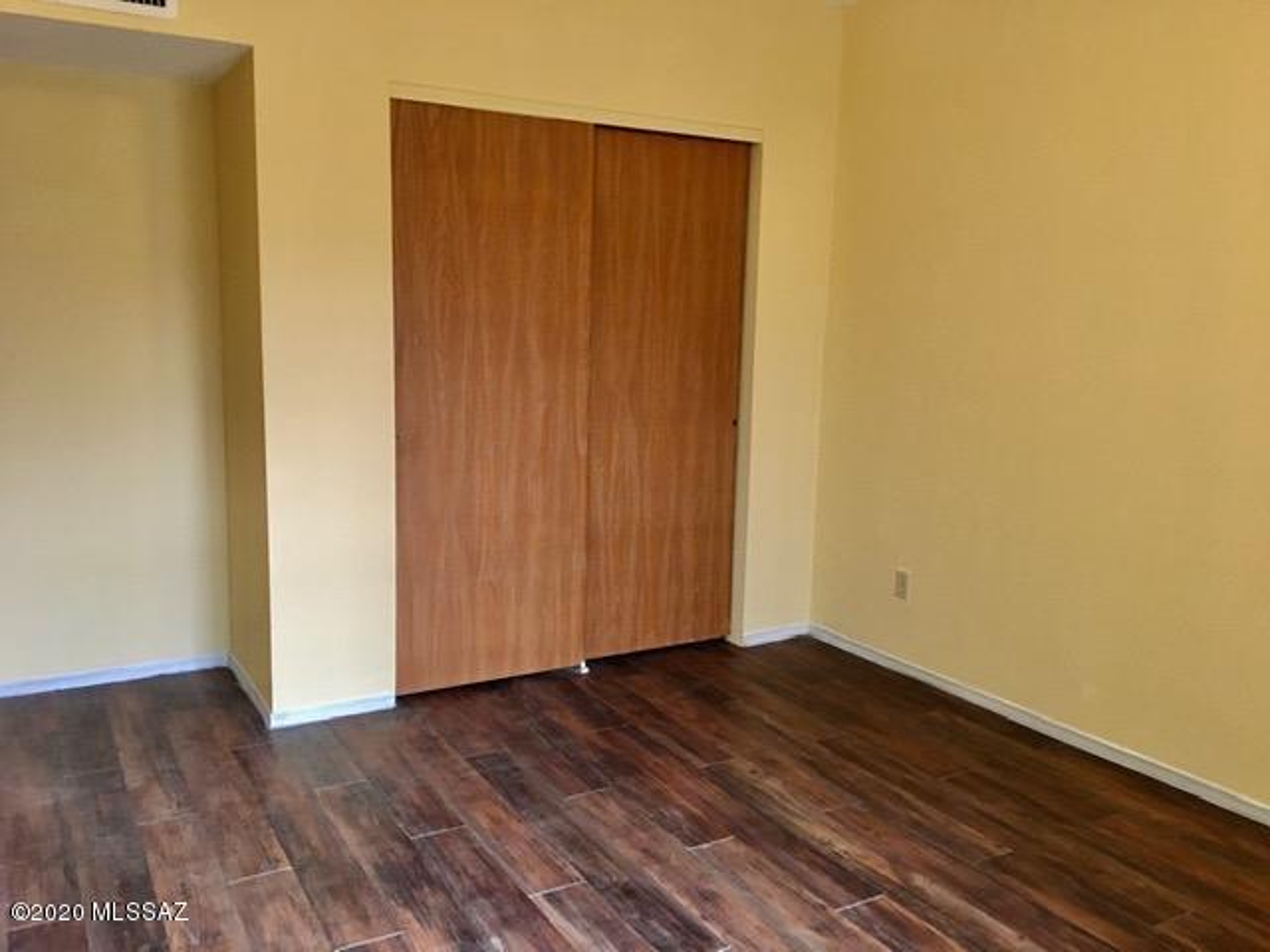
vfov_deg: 48.2
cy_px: 476
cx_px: 635
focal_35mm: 29
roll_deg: -1.4
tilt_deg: -9.1
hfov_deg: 61.7
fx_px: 1064
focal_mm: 4.15
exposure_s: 1/30
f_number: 2.2
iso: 160
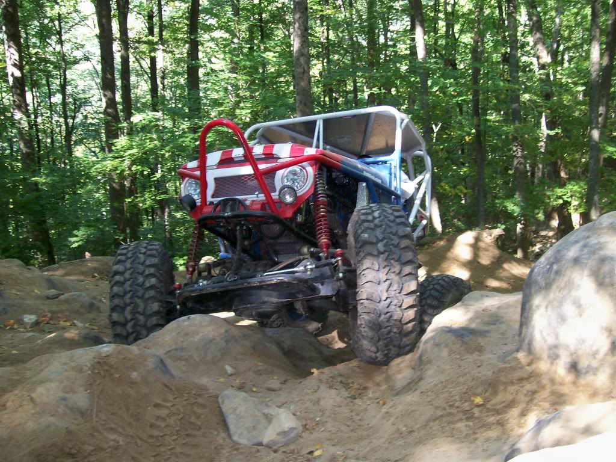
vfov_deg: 39.7
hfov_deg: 51.4
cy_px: 231
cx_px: 308
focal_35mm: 36
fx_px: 641
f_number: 2.7
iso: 140
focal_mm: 6
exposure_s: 1/64
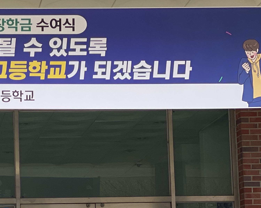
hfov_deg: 13.7
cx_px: -45
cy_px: 216
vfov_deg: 11.1
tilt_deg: +6.0
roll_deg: +0.2
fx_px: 1058
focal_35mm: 137
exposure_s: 1/639
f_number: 2
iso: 20
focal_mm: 6
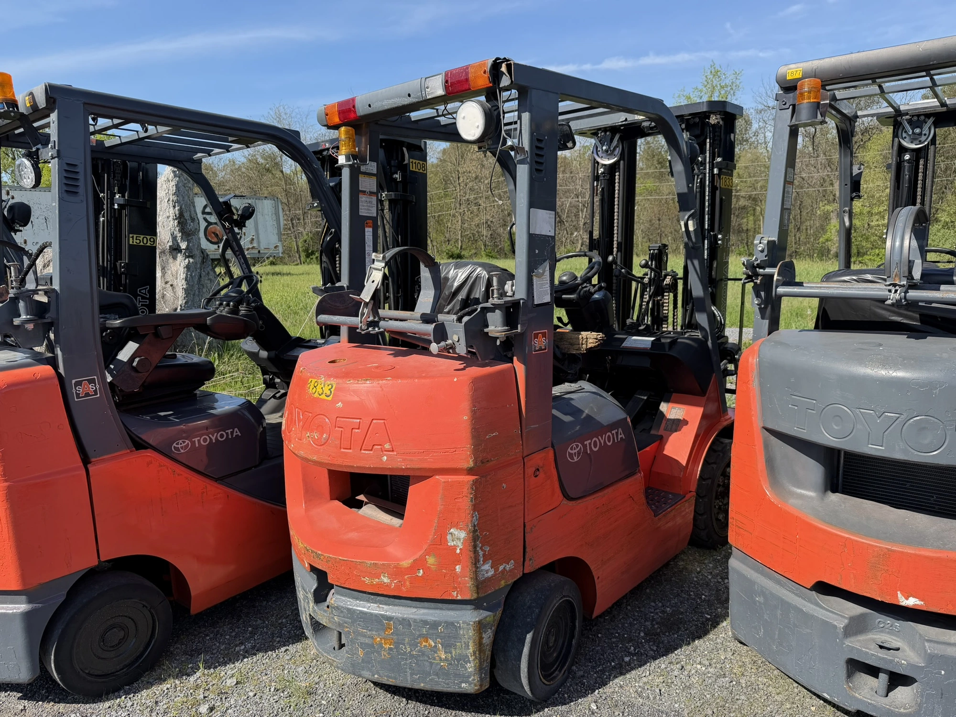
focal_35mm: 24
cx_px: 478
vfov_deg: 56.8
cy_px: 358
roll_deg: +4.2
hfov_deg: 71.6
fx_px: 663
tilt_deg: -9.9
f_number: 1.78
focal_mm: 6.76
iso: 80
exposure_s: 1/2445
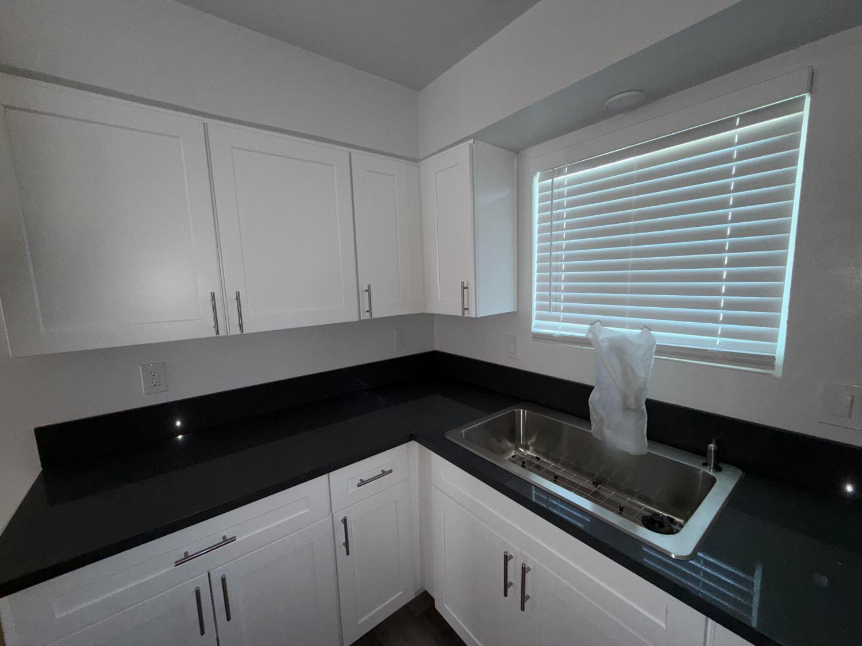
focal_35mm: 14
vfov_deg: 85.7
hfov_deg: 102.1
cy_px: 323
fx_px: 349
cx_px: 431
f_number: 2.2
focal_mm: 2.22
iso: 80
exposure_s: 1/86
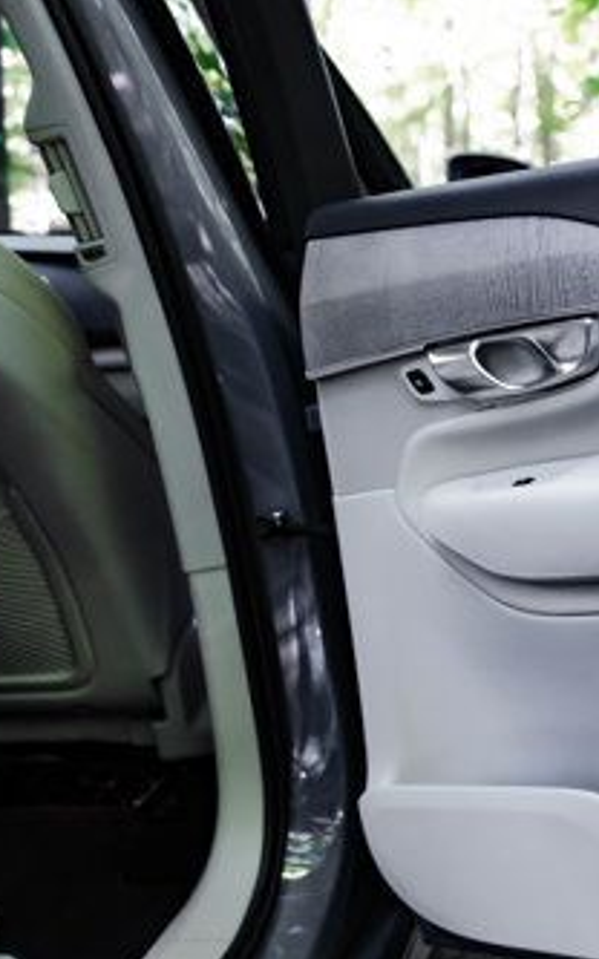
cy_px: 566
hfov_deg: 24.0
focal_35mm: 47
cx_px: 786
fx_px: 1228
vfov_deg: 42.5
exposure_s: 1/200
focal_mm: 24
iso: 1600
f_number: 2.8
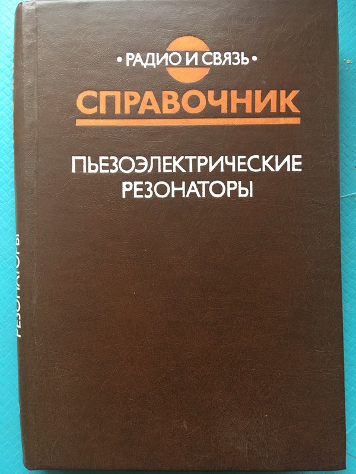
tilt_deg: -86.2
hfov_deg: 48.2
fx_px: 398
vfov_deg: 61.7
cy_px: 237
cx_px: 178
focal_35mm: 29
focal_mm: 4.15
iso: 125
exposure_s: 1/33
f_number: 2.2
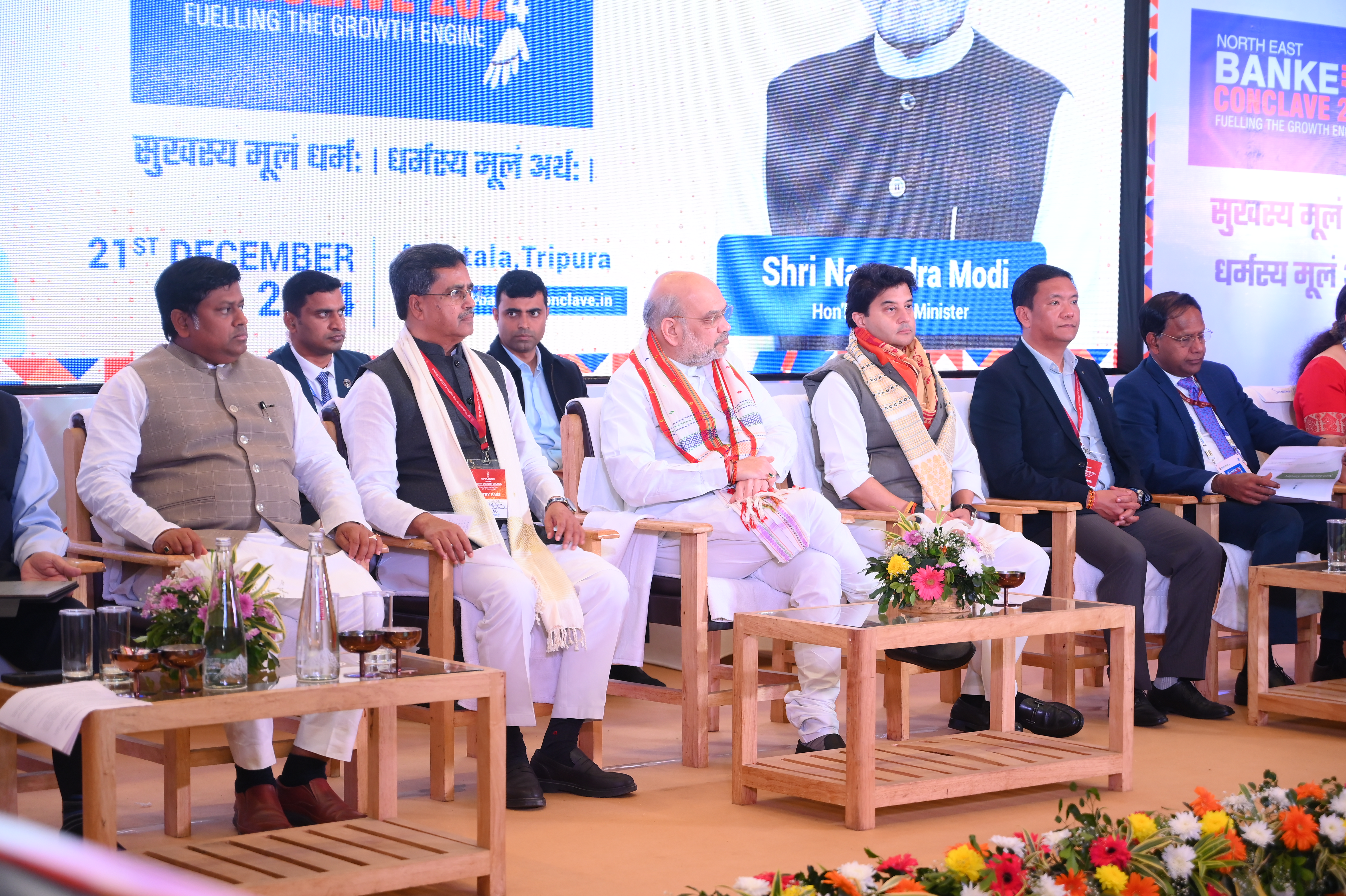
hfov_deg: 28.9
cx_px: 673
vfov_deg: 19.4
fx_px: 2615
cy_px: 448
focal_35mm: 70
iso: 1000
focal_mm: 70
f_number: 4
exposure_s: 1/125
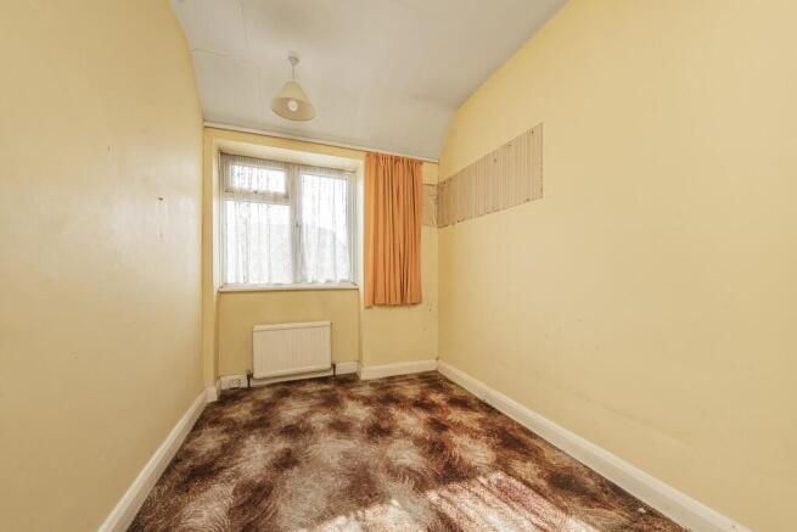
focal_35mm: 12
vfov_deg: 90.0
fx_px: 266
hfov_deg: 112.6
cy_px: 266
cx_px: 398
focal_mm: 12
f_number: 9
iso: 320
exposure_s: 1/100
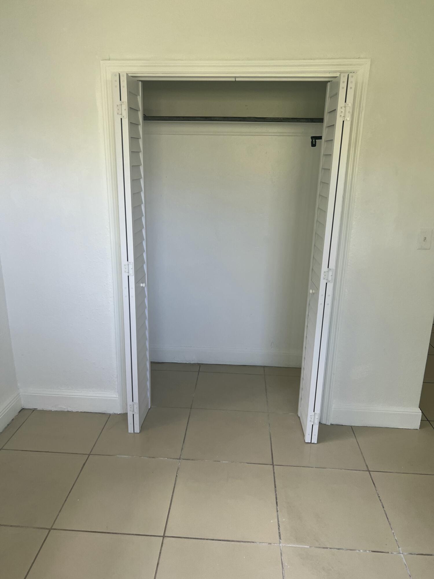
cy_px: 290
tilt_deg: -17.0
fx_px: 435
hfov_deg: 53.1
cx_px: 217
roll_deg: -3.1
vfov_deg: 67.3
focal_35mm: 26
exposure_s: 1/121
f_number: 1.5
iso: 80
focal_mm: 5.7
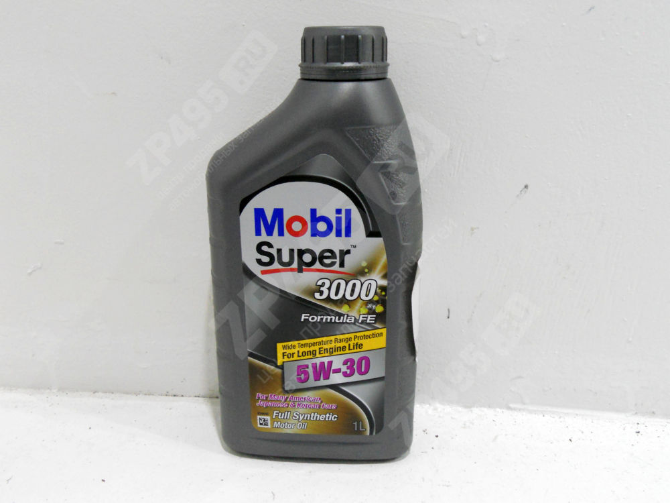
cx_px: 335
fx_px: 619
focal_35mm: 32
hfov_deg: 56.8
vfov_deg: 44.2
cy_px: 252
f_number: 3.5
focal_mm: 5.8
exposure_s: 1/50
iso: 400
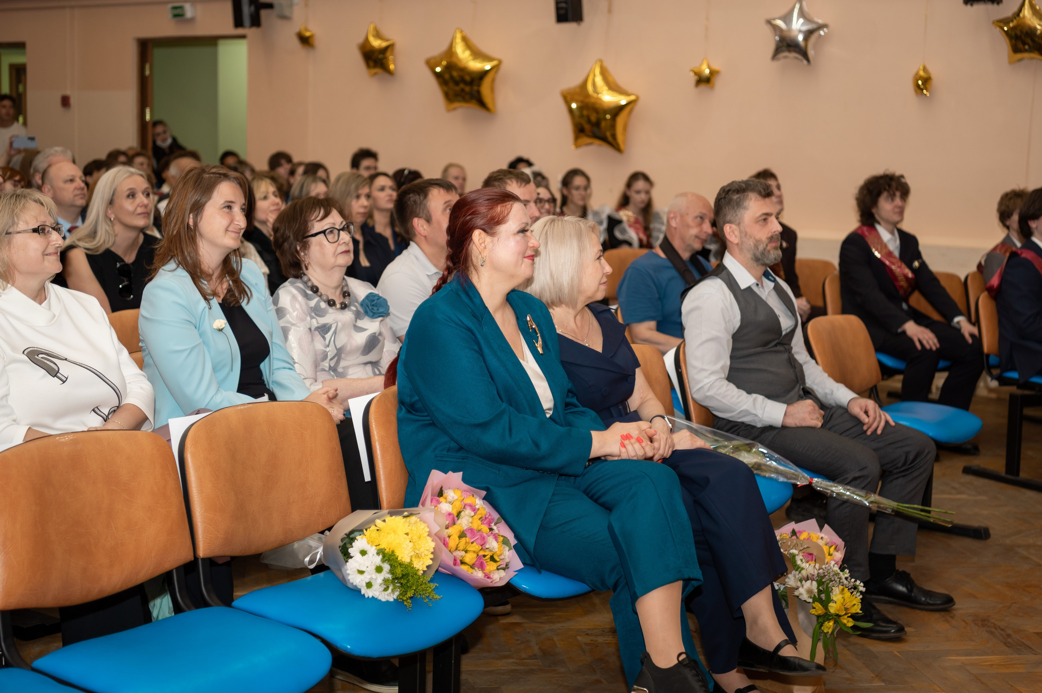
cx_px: 531
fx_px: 1498
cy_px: 346
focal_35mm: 52
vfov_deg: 26.1
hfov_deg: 38.4
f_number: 2.8
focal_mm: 50
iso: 200
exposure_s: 1/160
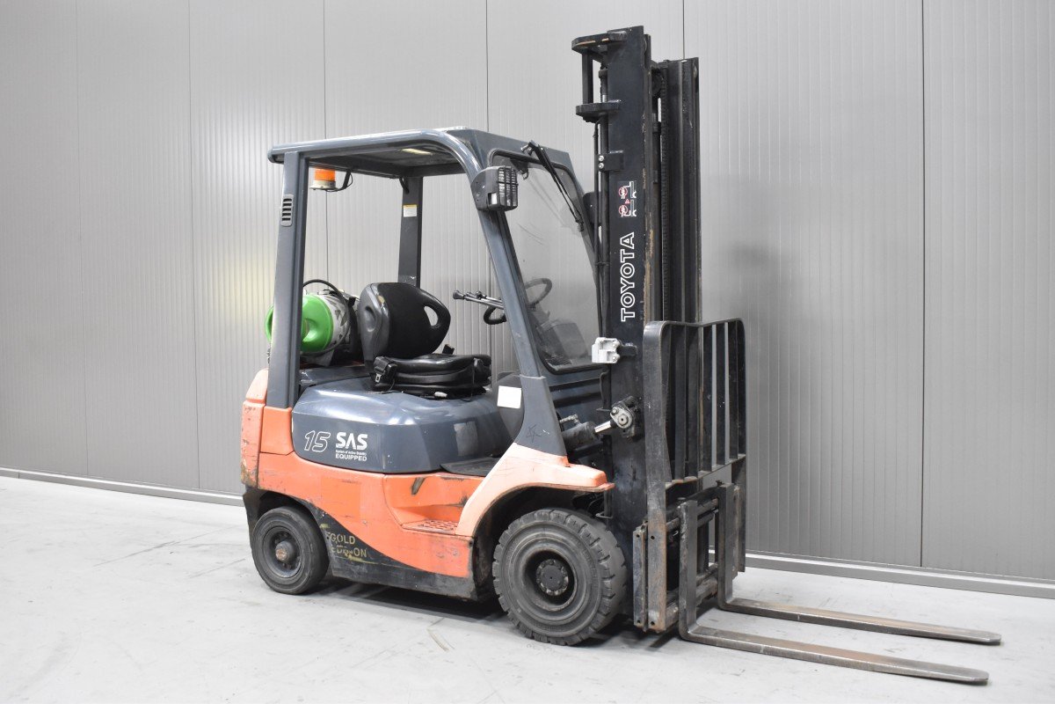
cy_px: 352
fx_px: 1011
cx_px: 528
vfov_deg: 38.4
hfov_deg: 55.1
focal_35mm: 34
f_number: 5
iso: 1600
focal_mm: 23
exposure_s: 1/25
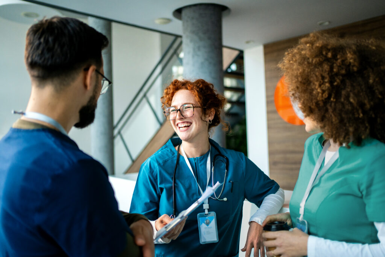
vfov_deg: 37.9
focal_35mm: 35
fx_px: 374
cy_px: 128
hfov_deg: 54.4
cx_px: 192
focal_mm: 35
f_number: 1.8
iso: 1600
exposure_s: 1/1000
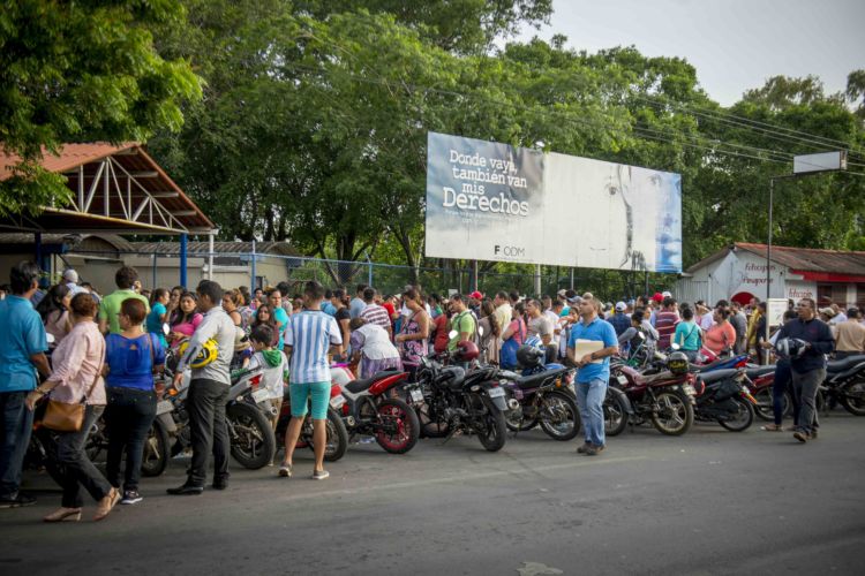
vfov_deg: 35.1
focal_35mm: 38
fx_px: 913
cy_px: 288
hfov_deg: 50.7
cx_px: 432
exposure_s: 1/640
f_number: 5
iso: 250
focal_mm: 38
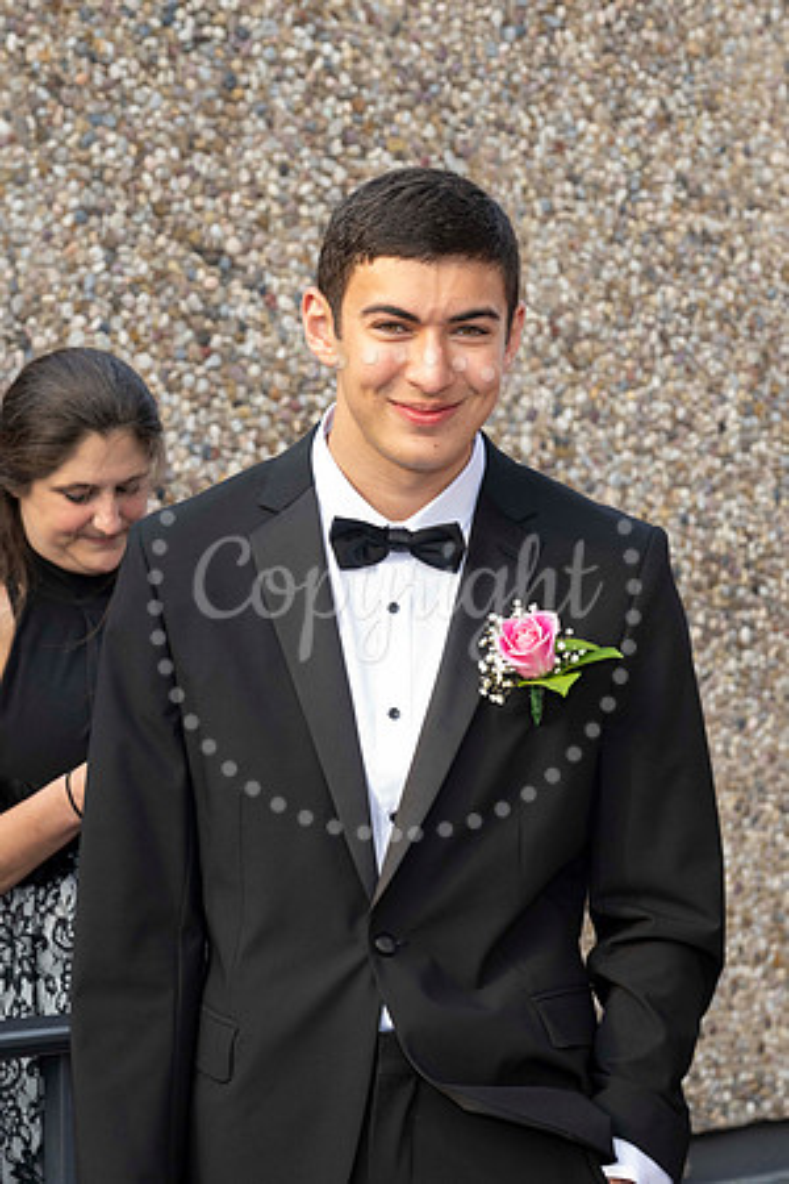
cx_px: 369
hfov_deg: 13.8
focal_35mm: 99
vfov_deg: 20.6
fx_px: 3254
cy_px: 592
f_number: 7.1
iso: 500
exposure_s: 1/200
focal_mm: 66
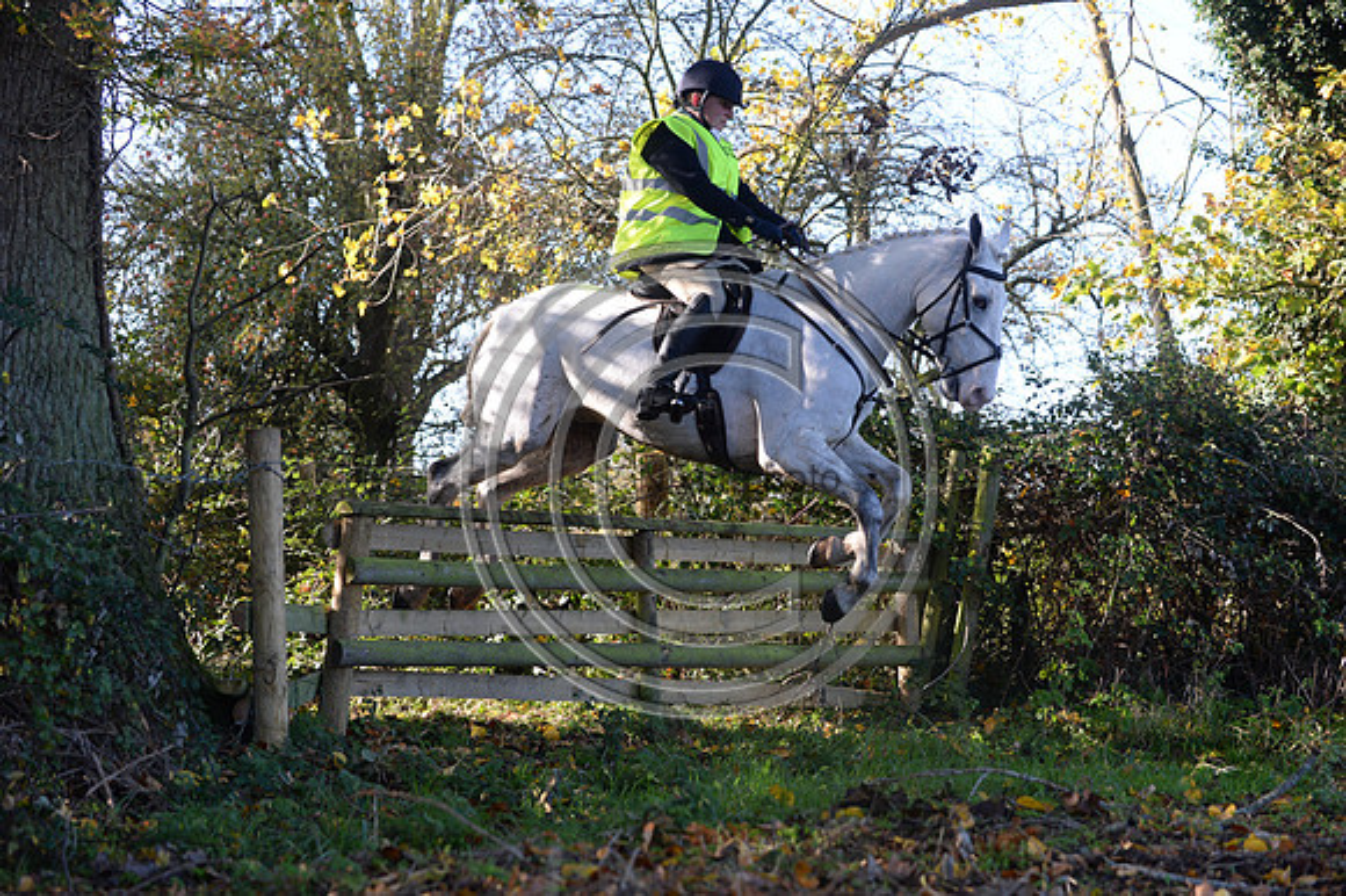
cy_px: 448
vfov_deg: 19.4
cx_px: 673
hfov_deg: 28.9
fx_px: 2616
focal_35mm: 70
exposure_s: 1/1000
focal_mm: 70
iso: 1000
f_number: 4
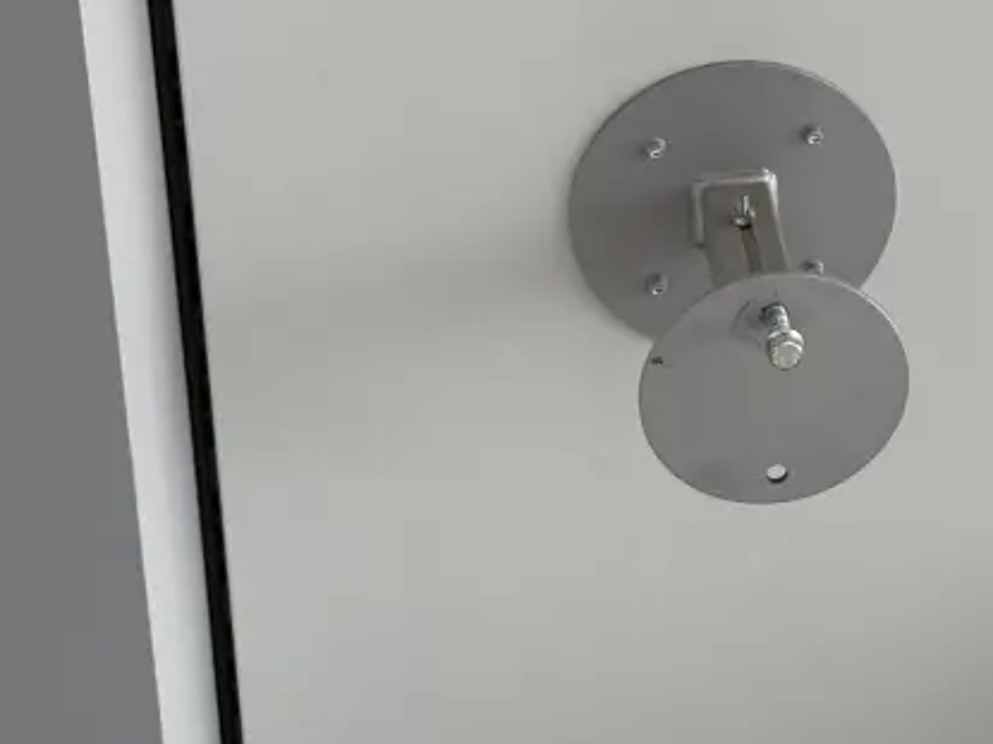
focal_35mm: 111
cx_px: 1208
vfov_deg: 13.1
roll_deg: -2.6
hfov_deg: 16.9
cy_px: -55
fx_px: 3183
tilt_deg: -23.7
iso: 100
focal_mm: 6.76
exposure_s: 1/121
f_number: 1.78
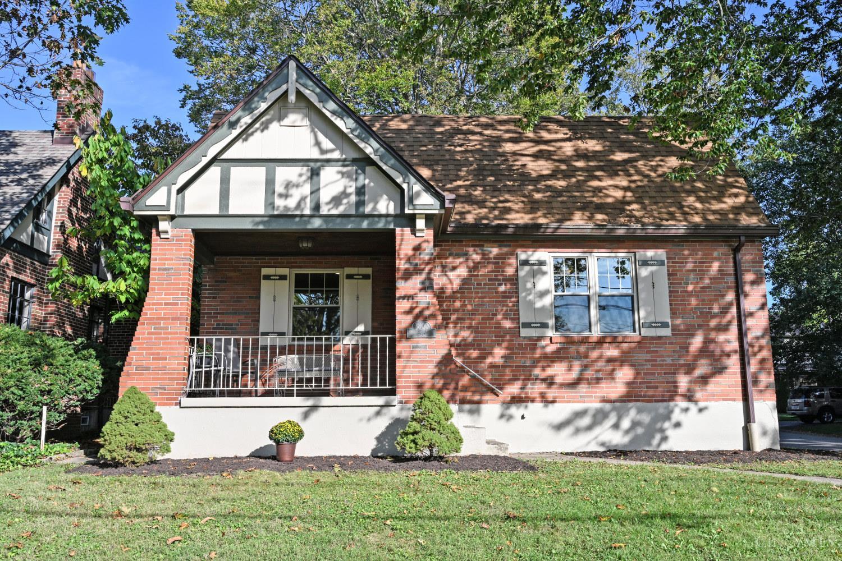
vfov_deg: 43.6
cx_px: 421
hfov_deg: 61.9
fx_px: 702
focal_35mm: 30
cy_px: 280
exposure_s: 1/125
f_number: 10
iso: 100
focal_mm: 30
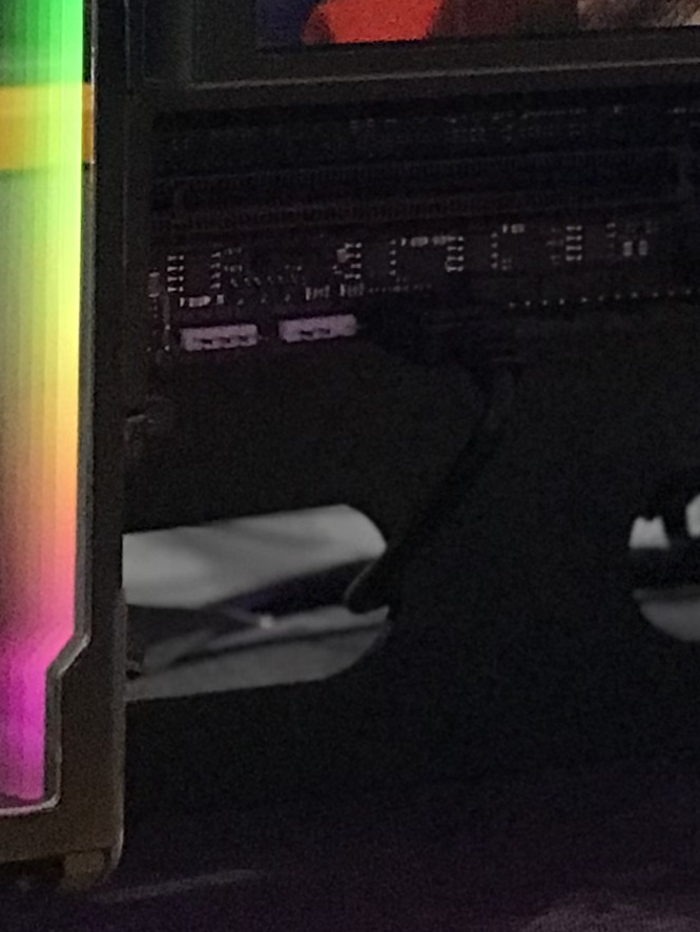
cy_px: -842
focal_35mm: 259
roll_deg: +0.0
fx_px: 6978
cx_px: 1355
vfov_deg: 7.4
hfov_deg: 5.6
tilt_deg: +4.4
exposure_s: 1/50
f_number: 2.8
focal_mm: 6.6
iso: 160
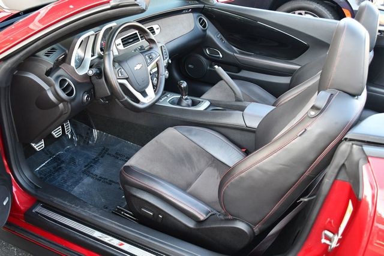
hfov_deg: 53.1
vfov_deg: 36.9
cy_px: 128
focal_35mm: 36
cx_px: 192
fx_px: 384
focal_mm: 18
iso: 800
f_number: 3.5
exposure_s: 1/200
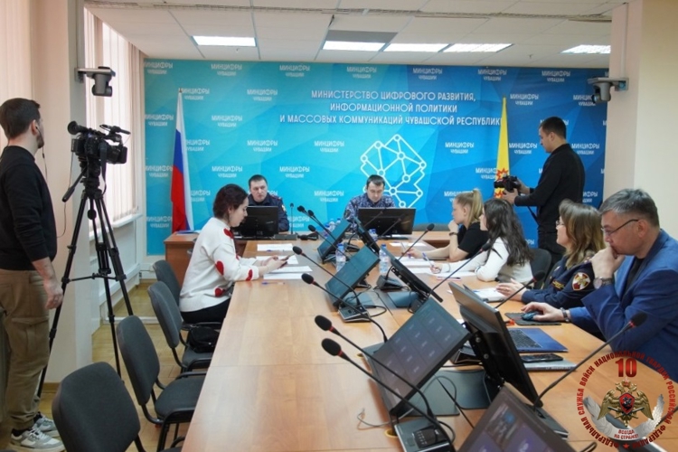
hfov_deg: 53.1
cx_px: 339
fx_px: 678
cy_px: 226
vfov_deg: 36.9
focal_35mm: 36
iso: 2500
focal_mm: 24
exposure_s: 1/160
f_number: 4
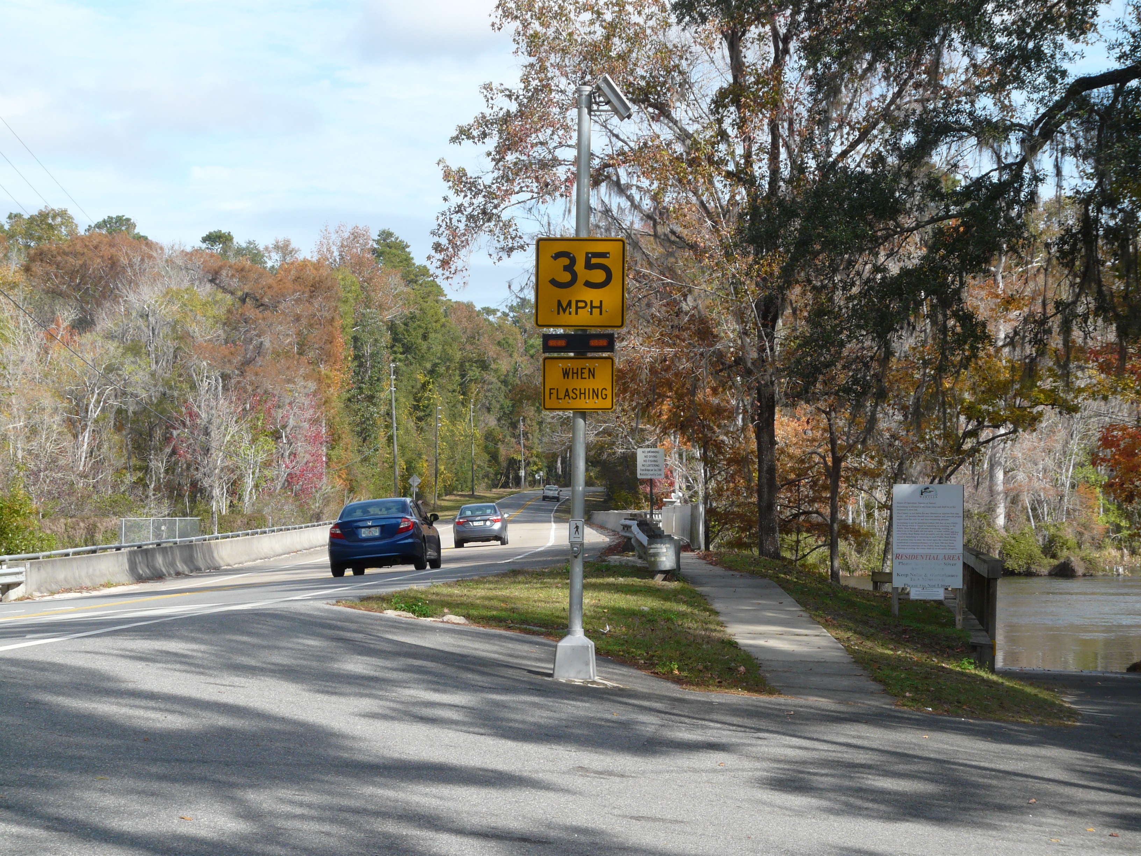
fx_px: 2604
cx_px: 570
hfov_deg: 24.7
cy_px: 428
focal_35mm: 79
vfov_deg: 18.7
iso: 100
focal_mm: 12.9
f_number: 5.6
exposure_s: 1/250
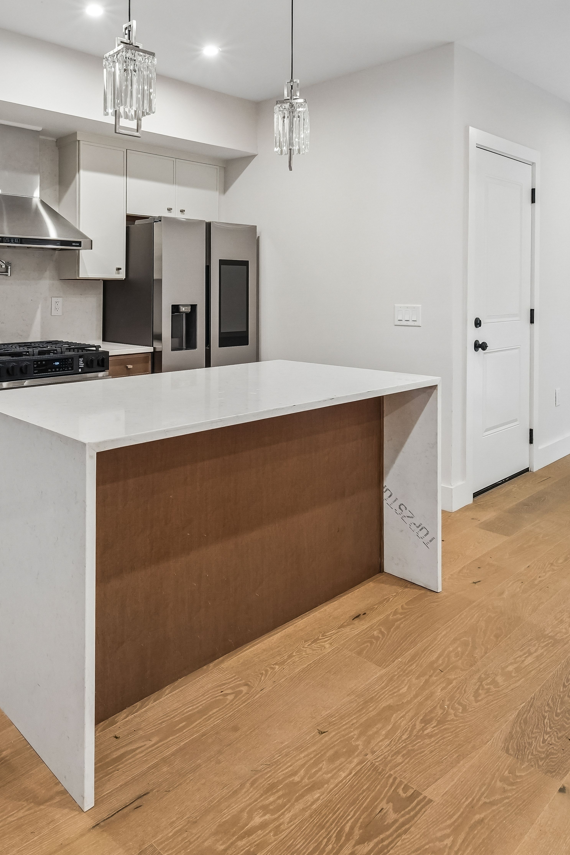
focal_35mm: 22
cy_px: 429
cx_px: 184
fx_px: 522
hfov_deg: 55.9
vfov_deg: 78.6
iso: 1250
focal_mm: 14
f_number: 7.1
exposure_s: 1/80
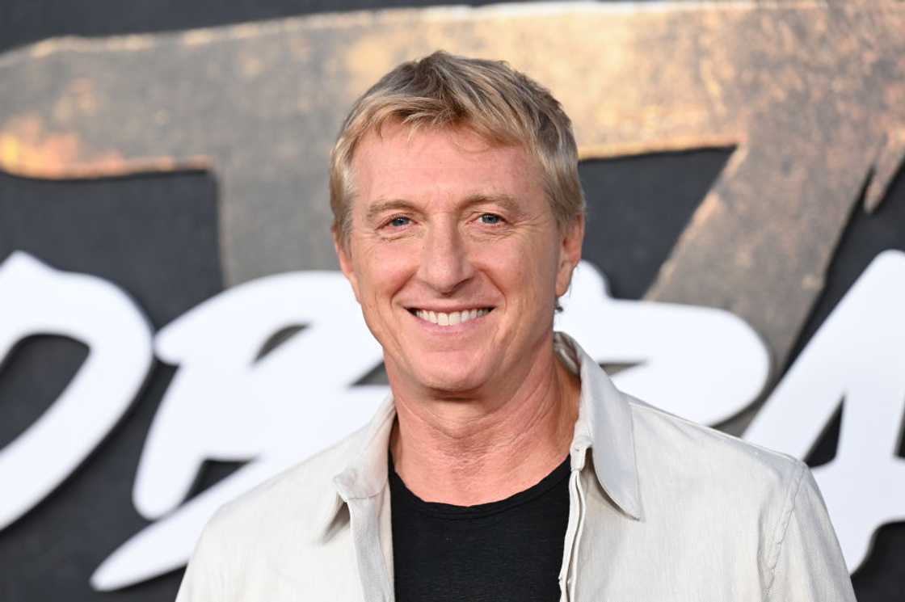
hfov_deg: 12.5
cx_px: 452
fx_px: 4145
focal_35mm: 165
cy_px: 301
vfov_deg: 8.3
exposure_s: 1/1000
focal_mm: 165
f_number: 3.5
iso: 2500
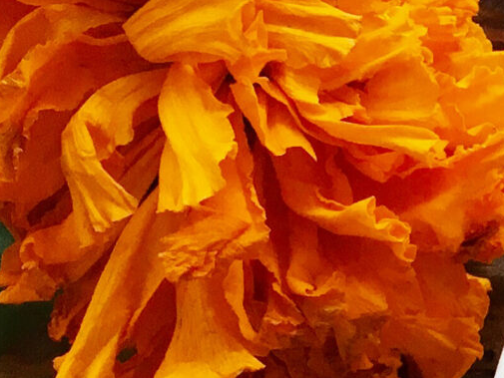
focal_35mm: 147
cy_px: 403
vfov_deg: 10.0
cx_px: 875
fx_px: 2141
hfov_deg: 12.4
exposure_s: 1/40
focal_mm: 4.15
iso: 32
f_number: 2.2
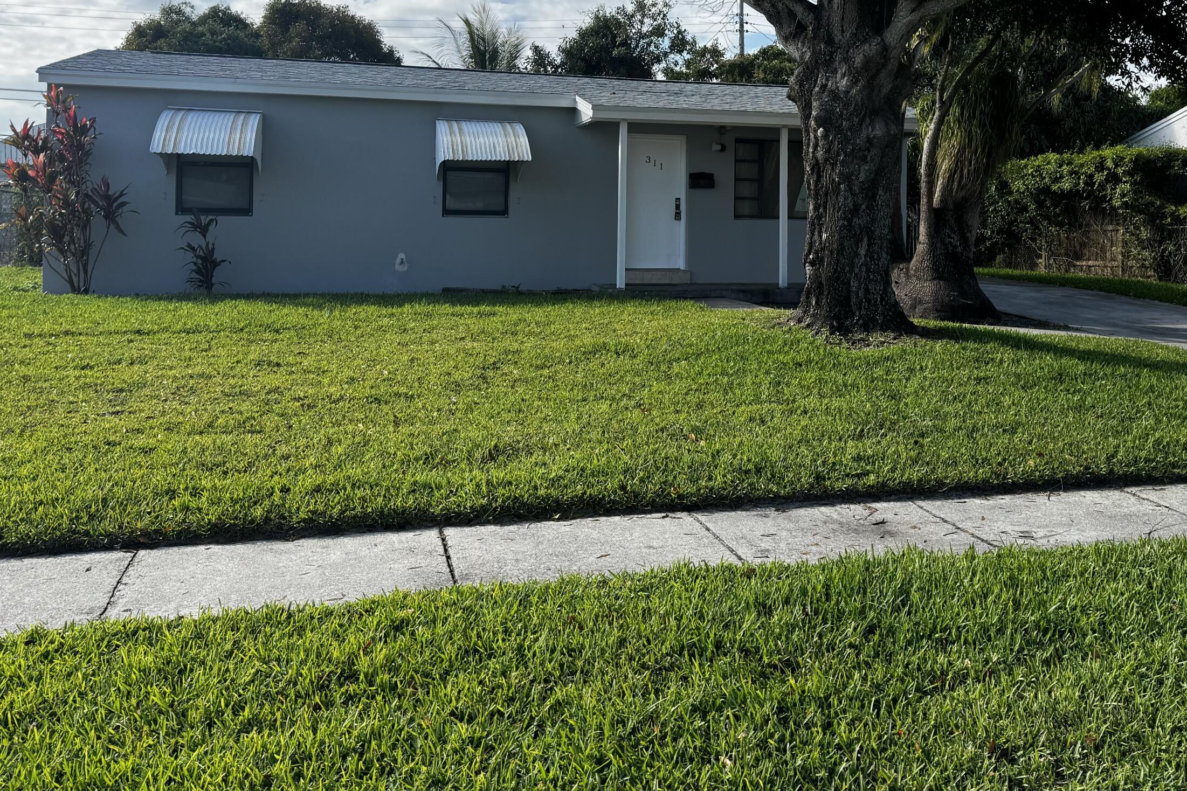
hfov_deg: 55.3
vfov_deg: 38.0
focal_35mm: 34
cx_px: 719
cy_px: 203
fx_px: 1121
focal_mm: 6.76
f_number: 1.78
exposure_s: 1/2252
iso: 80
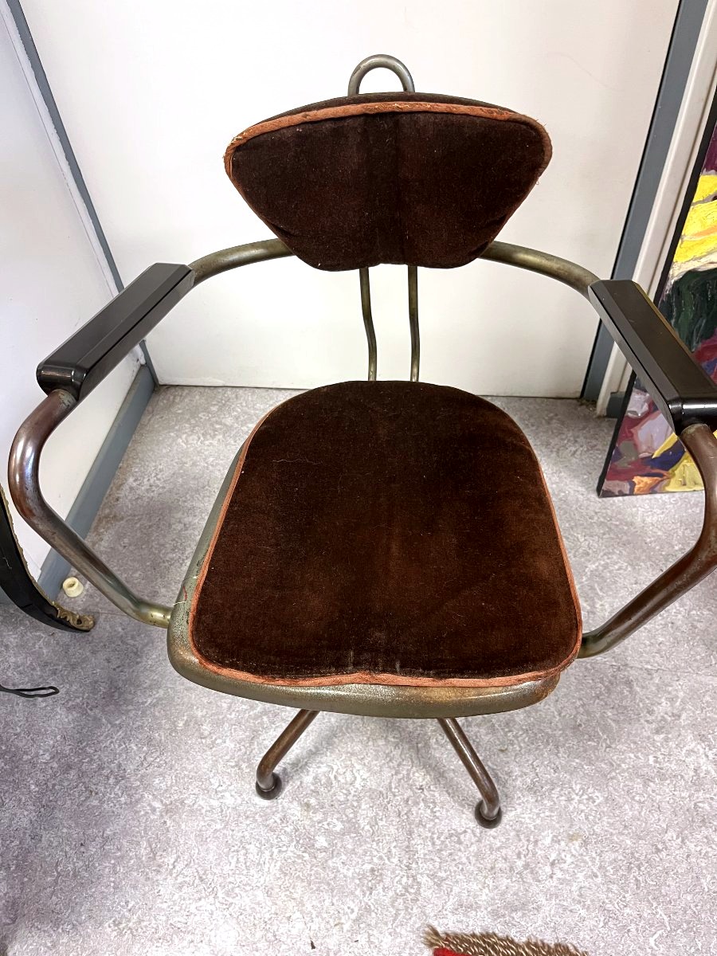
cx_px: 358
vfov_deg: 67.3
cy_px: 478
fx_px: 718
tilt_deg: -51.9
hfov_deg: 53.1
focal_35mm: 26
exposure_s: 1/50
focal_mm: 5.1
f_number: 1.6
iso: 400
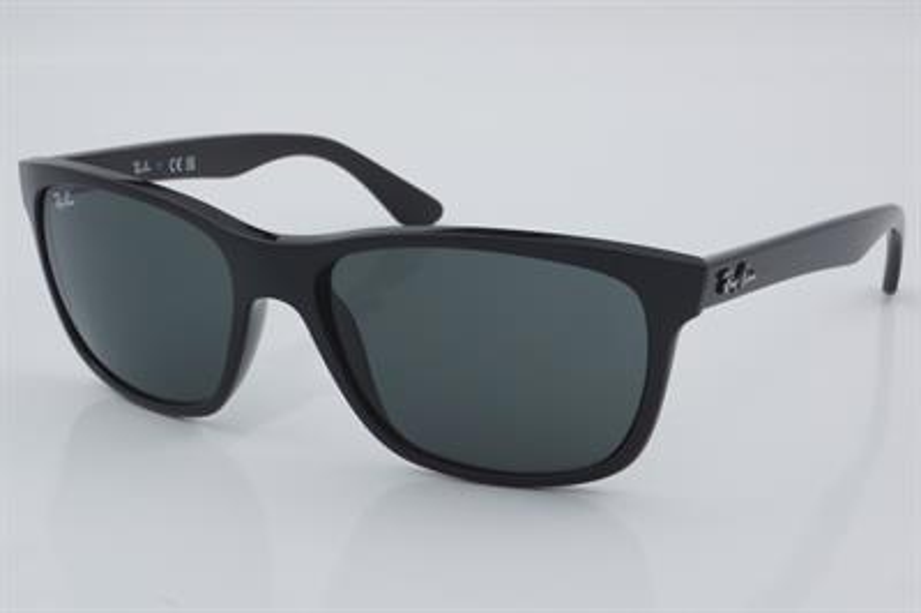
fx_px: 1917
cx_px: 460
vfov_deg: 18.2
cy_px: 306
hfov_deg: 27.0
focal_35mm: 75
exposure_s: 1/4
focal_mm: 50
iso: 100
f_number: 32
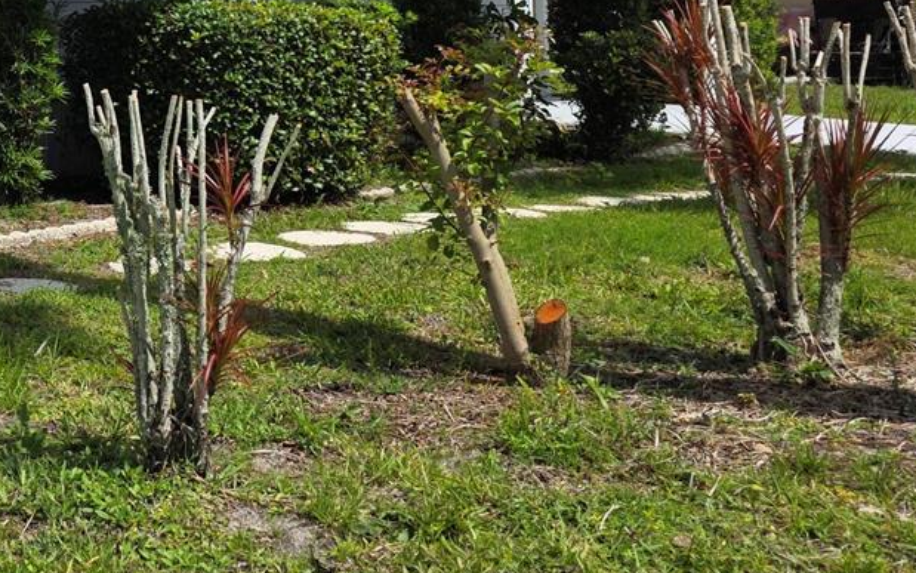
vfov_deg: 19.4
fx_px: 1573
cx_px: -198
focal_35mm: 63
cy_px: -115
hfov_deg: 28.1
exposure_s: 1/7944
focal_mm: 6.3
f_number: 1.7
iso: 80
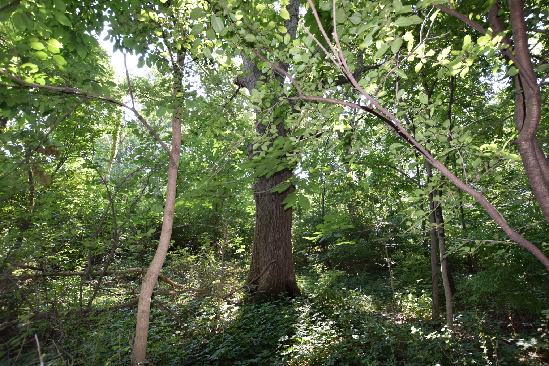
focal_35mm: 16
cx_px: 288
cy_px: 193
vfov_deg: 73.7
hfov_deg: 96.7
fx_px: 244
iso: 800
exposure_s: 1/125
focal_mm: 10
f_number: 5.6
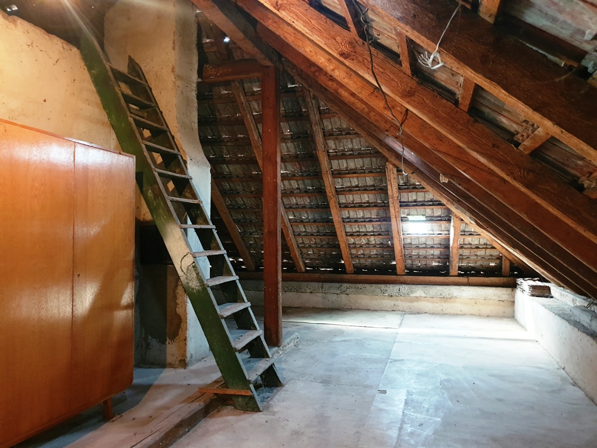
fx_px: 448
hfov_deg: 67.3
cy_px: 224
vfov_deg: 53.1
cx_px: 298
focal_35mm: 26
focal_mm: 4.3
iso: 320
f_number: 1.5
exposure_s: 1/13
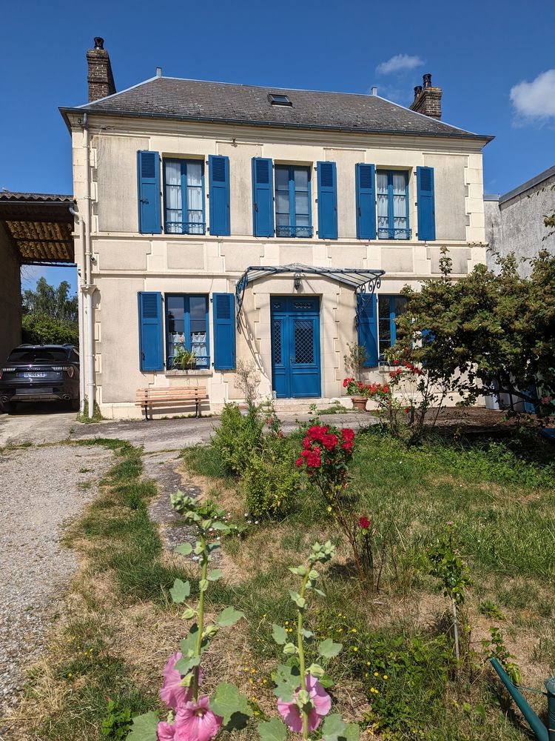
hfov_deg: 56.8
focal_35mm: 24
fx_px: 513
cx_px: 278
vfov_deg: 71.6
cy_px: 370
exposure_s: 1/3534
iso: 44
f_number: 1.85
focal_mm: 6.81
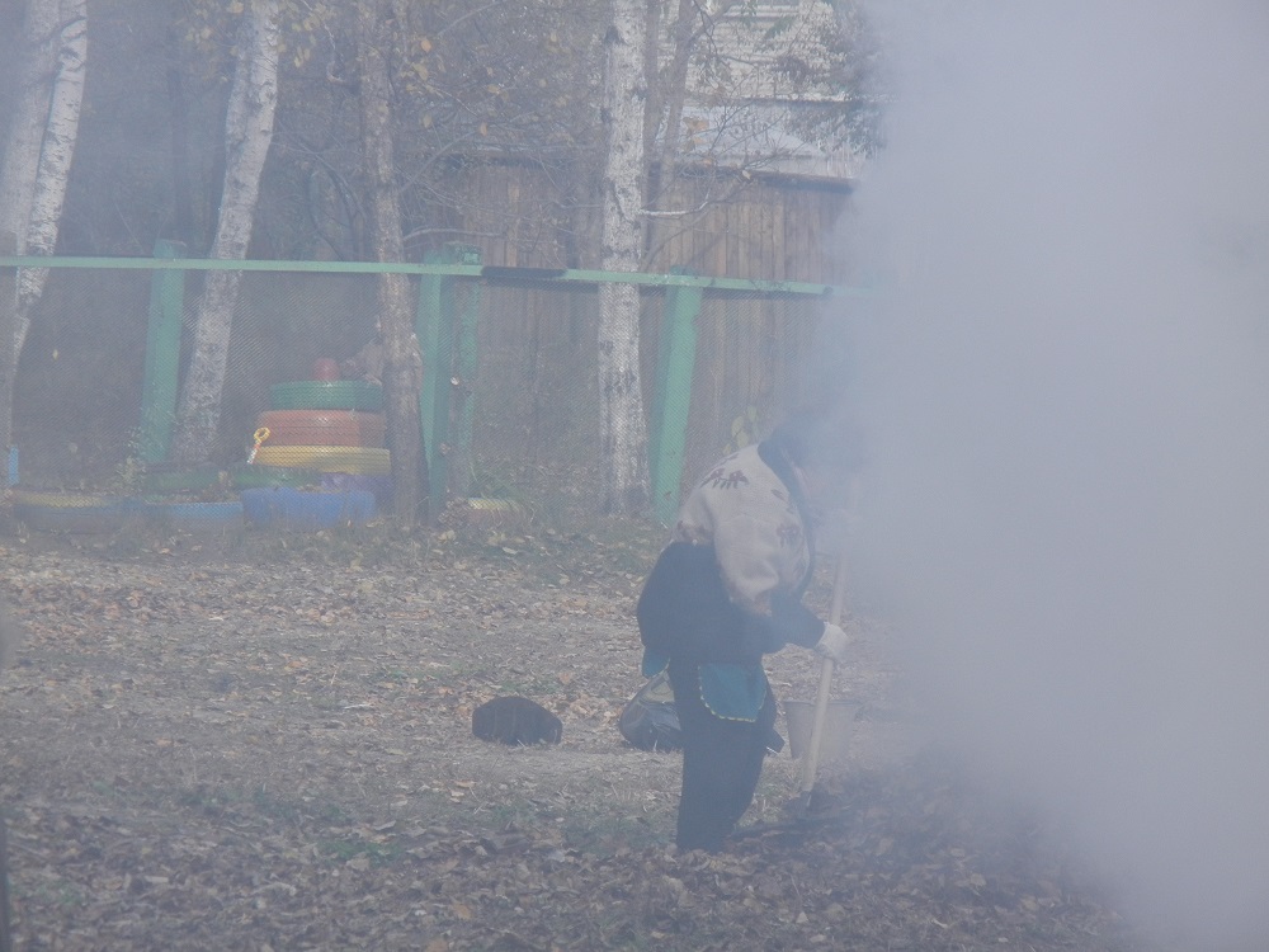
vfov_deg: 5.0
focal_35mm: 300
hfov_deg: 6.6
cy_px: 476
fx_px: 10998
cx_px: 634
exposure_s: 1/238
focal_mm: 54
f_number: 5.6
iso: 160
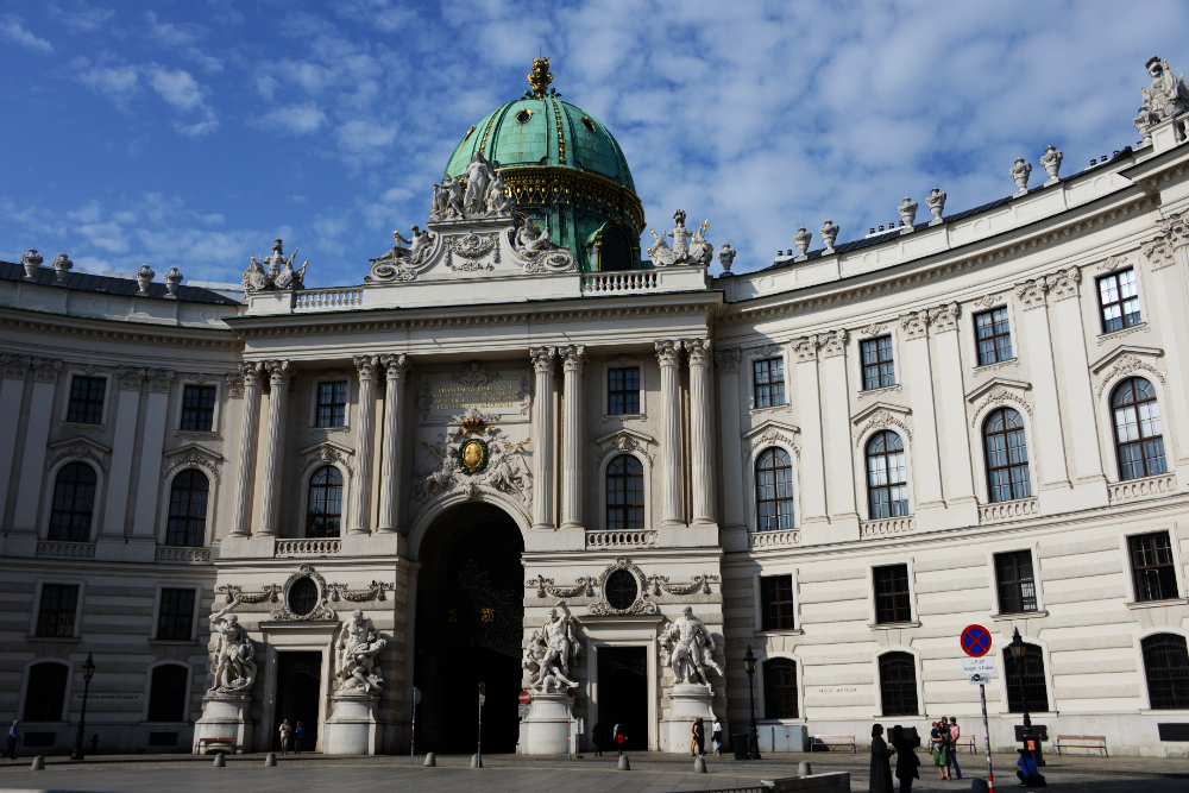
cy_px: 396
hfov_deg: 55.8
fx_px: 1123
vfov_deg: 38.9
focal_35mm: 34
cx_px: 594
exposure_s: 1/1250
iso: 250
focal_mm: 34
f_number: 8
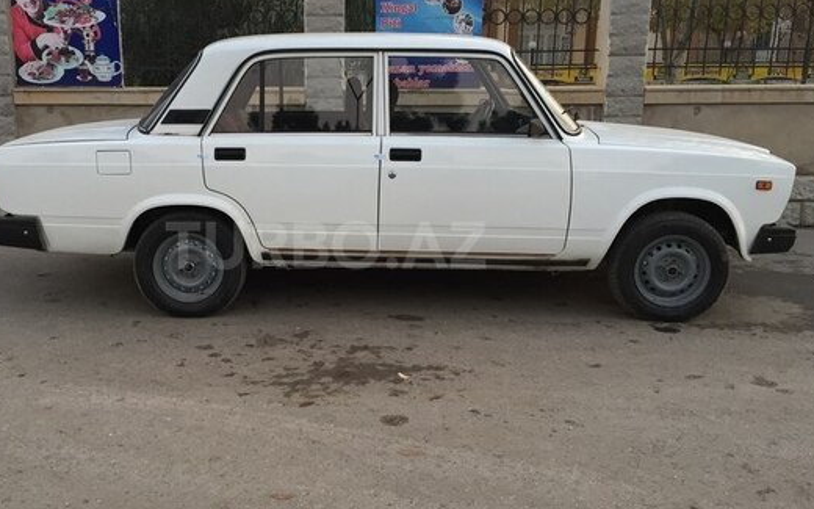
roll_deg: -0.2
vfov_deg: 32.8
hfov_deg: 50.1
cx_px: 326
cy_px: 245
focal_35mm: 39
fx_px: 865
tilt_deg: -12.2
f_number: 2.2
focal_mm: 4.15
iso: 40
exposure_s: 1/33
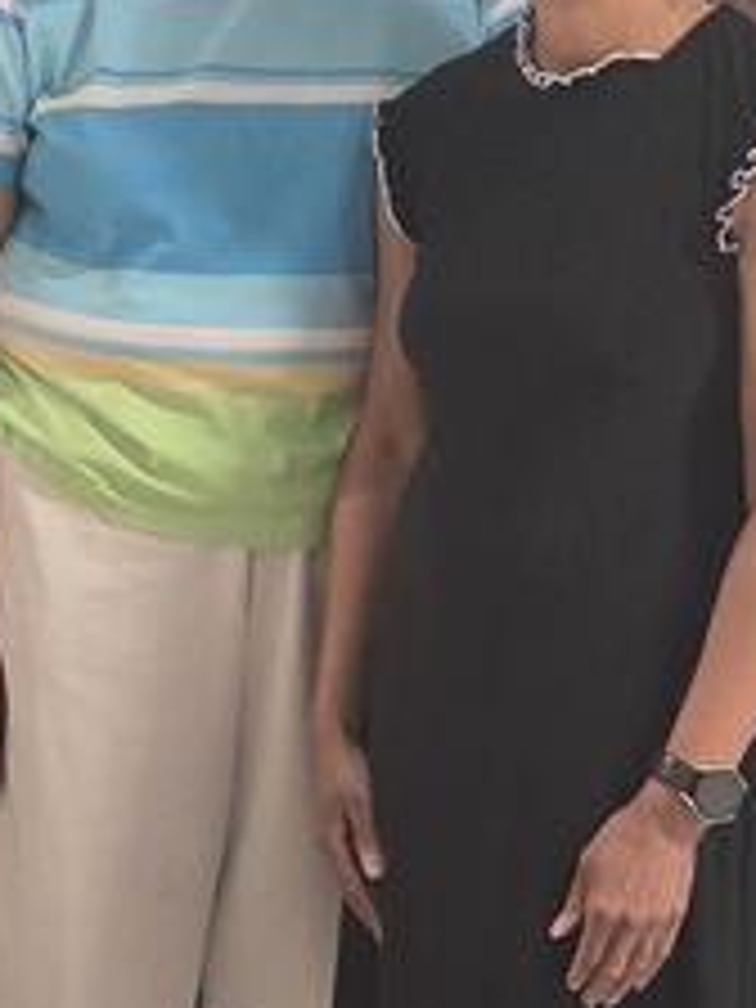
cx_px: 302
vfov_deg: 18.7
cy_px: 531
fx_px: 3058
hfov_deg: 14.1
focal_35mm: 105
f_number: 1.8
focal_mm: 5.4
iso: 640
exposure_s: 1/120
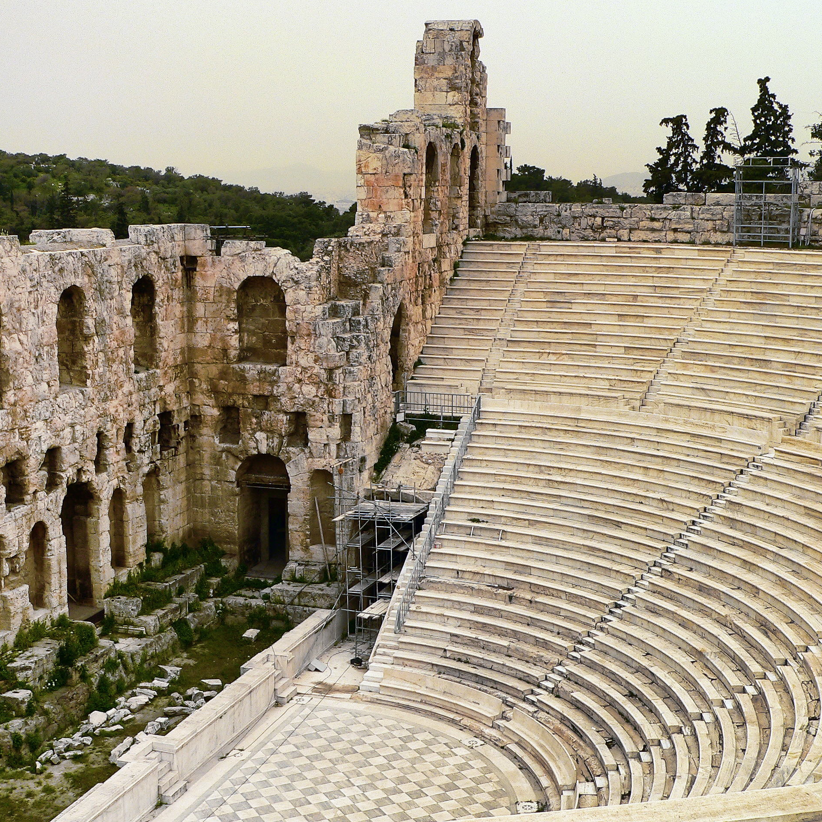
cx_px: 465
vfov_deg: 34.0
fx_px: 1343
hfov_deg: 34.0
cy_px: 414
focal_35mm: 50
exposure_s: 1/160
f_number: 4
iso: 80
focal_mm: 7
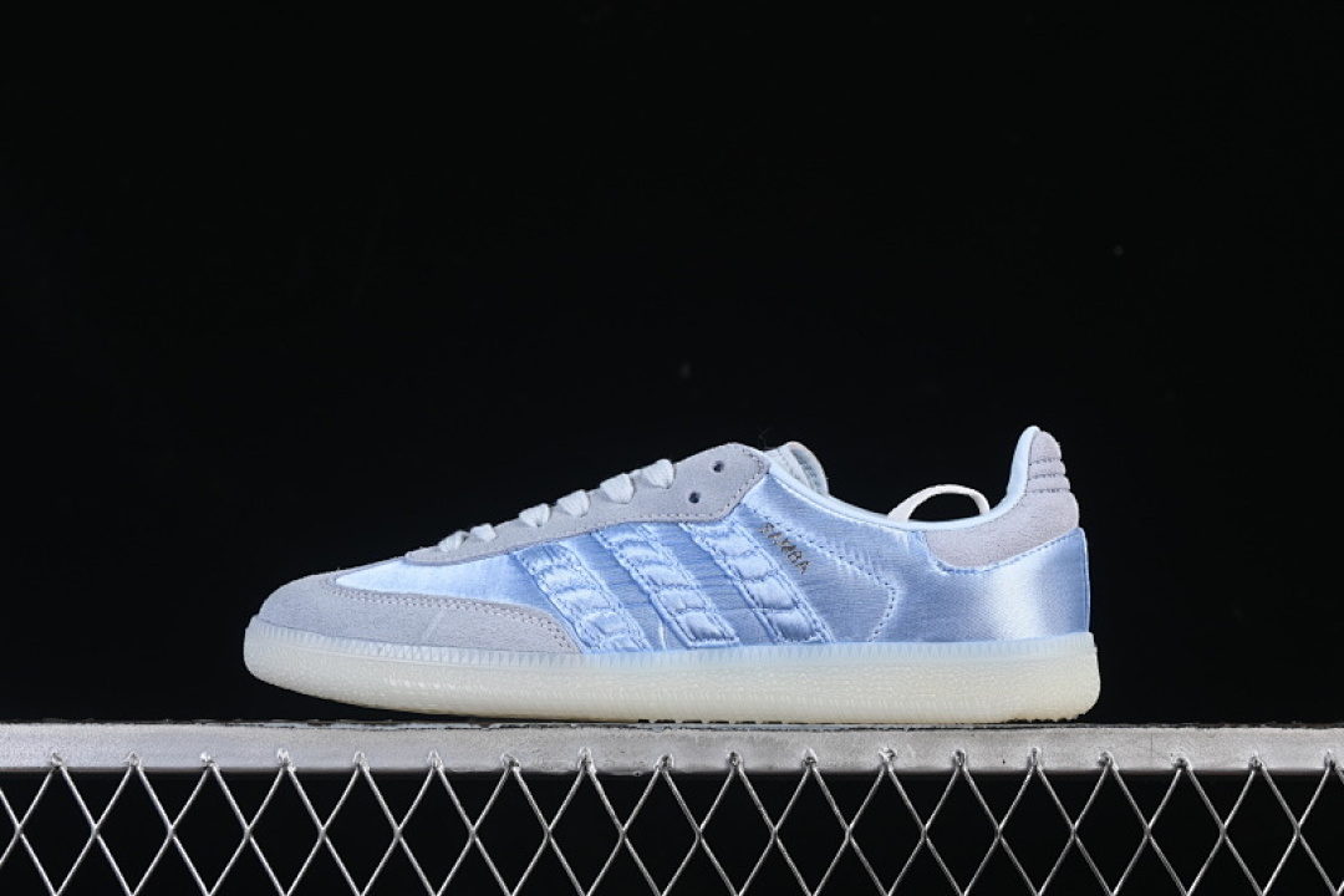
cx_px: 672
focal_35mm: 75
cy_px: 448
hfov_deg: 27.0
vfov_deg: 18.2
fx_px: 2800
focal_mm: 50
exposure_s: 1/80
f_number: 8
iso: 160
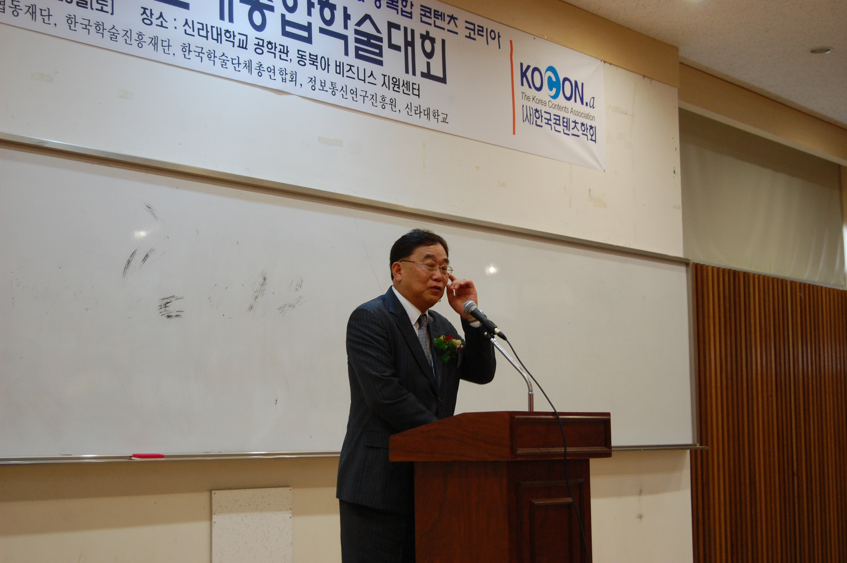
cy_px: 282
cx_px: 424
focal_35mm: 60
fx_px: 1410
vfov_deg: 22.6
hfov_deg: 33.4
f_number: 5
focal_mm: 40
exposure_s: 1/30
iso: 800
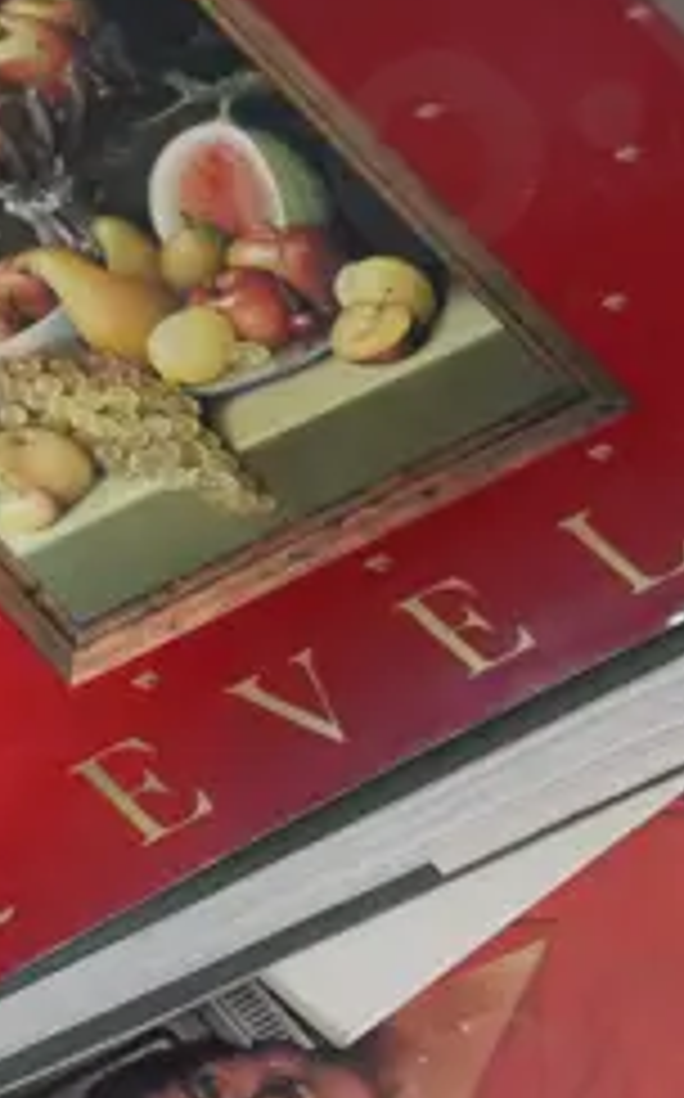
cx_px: -900
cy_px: 1154
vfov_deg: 10.1
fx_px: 6129
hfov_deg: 6.1
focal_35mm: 205
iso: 3200
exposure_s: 1/60
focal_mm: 23
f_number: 5.1
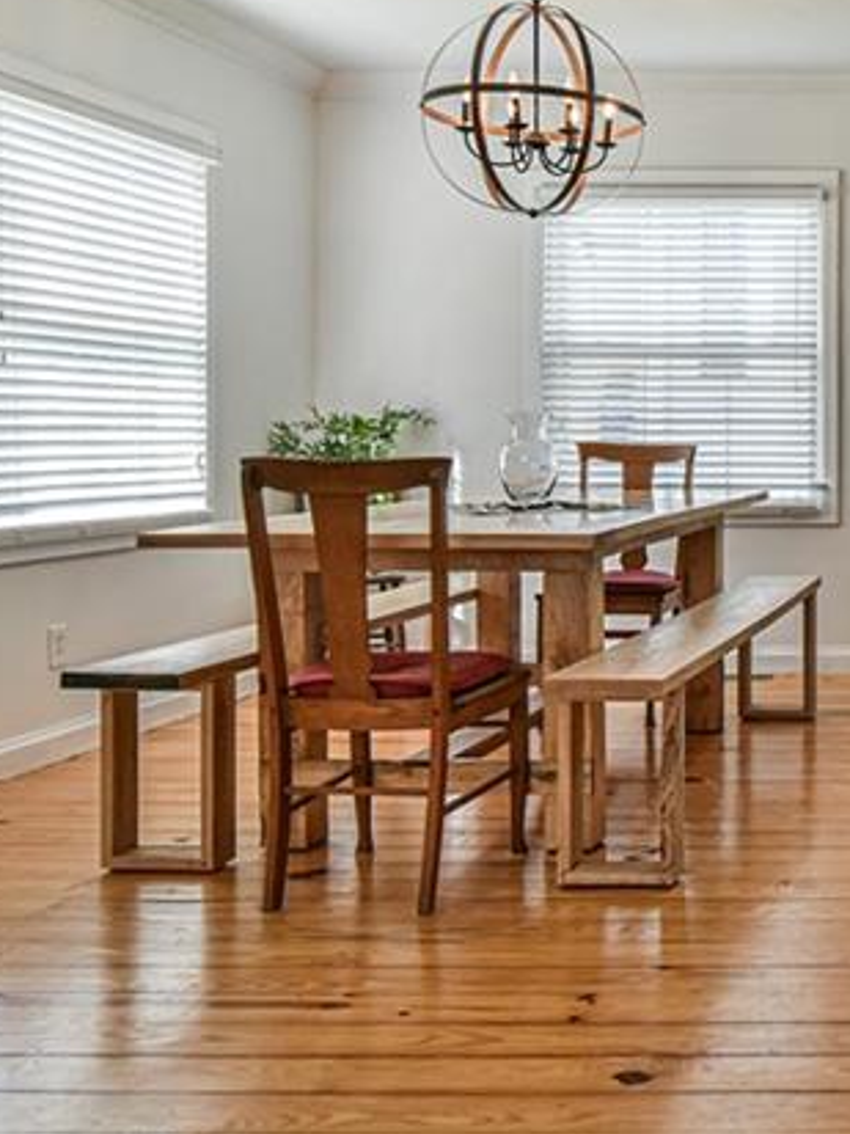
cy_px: 414
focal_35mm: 43
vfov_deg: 43.5
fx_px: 1408
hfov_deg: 28.2
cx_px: 1081
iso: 1600
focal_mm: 18
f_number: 7.1
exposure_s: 1/200
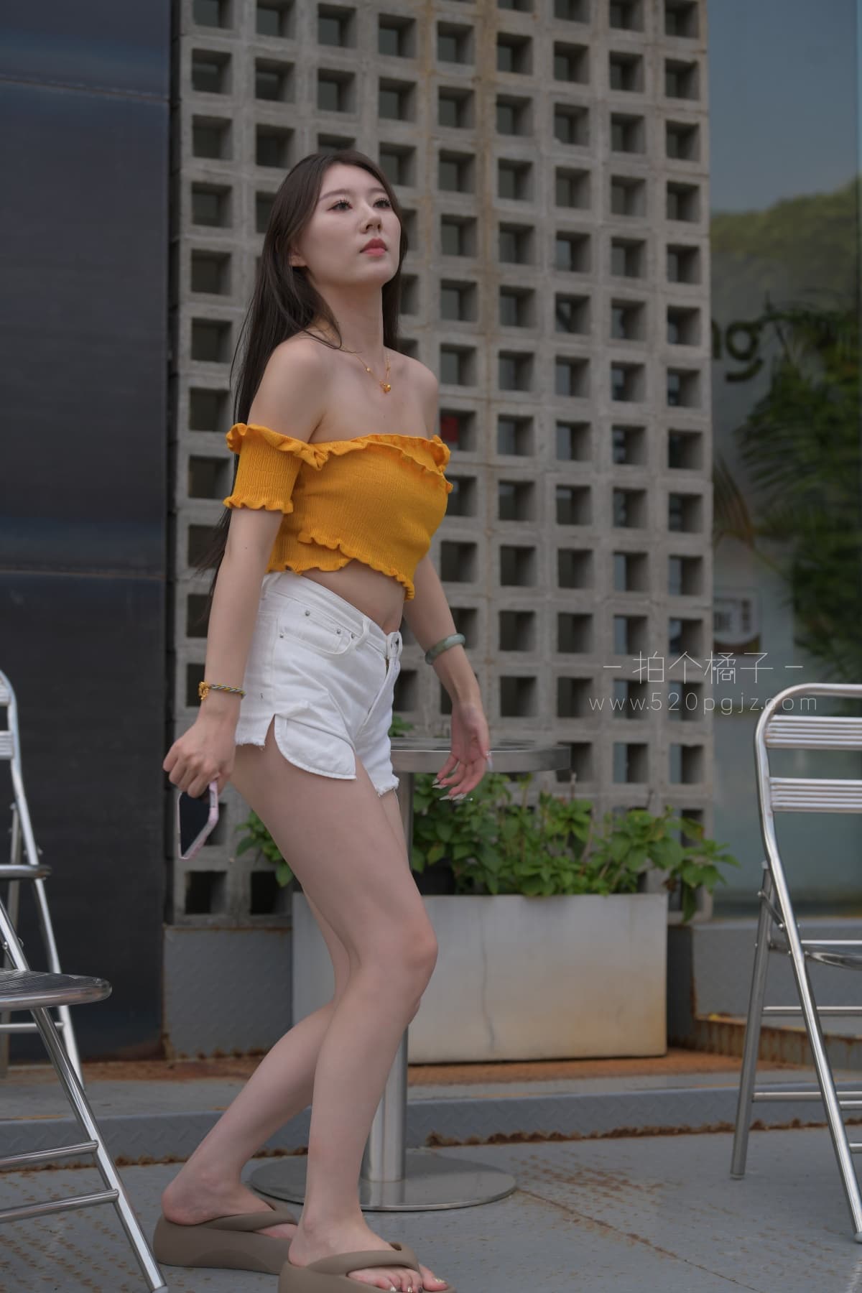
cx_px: 431
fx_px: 2514
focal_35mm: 70
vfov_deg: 28.8
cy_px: 646
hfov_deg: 19.5
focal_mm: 70
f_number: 4
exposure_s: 1/800
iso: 180
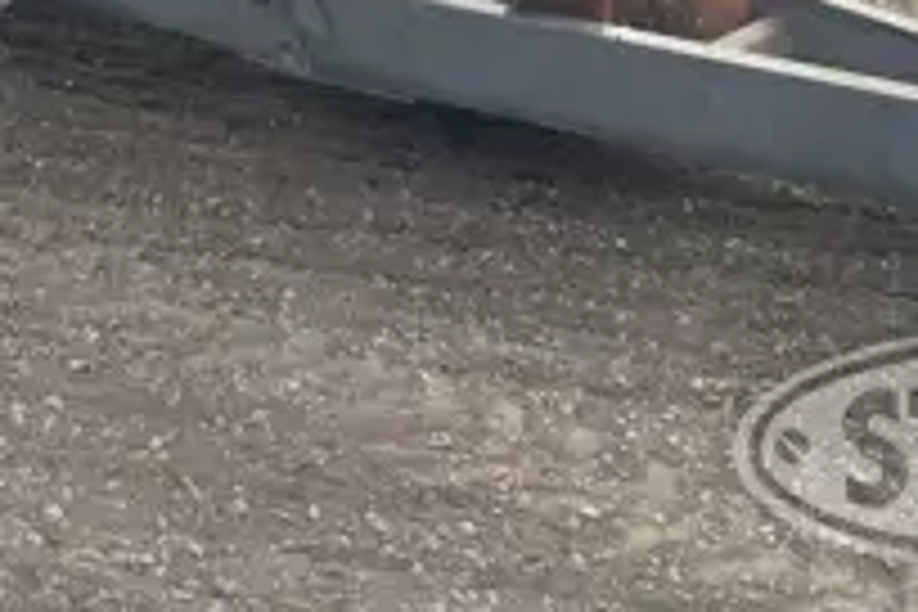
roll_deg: -0.7
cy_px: -450
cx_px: 90
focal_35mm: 85
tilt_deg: -3.8
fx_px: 2167
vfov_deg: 14.4
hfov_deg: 23.3
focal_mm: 4.2
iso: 32
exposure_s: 1/2353
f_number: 1.6
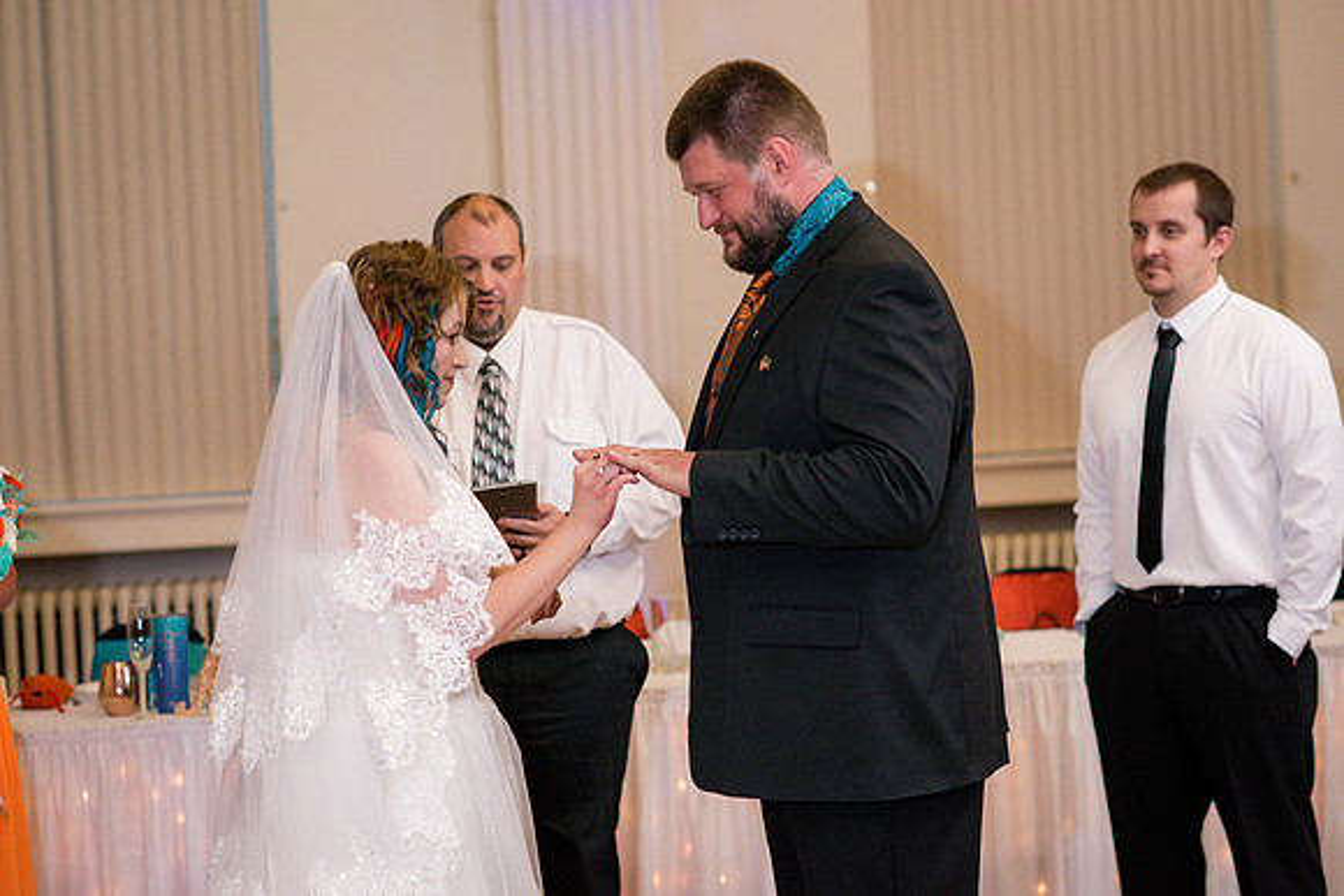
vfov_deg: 15.7
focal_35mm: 87
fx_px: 3249
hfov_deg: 23.4
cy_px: 448
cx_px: 672
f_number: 3.2
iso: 800
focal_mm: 85
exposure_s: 1/200
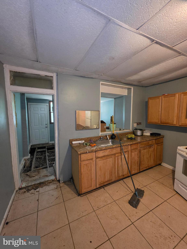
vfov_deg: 106.2
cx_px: 94
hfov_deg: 89.9
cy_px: 124
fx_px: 94
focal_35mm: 13
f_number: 1.9
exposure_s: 1/60
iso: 800
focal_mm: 2.2
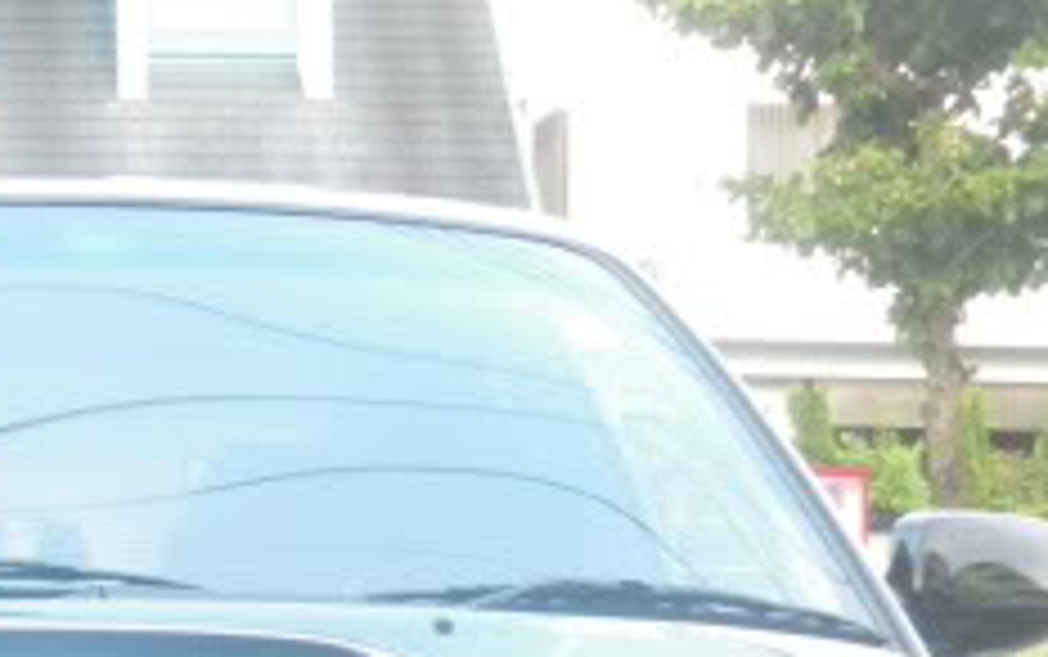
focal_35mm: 131
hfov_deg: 15.4
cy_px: 1269
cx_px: -207
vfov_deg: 9.4
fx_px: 3744
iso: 400
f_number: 3.5
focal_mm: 6.3
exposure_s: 1/50
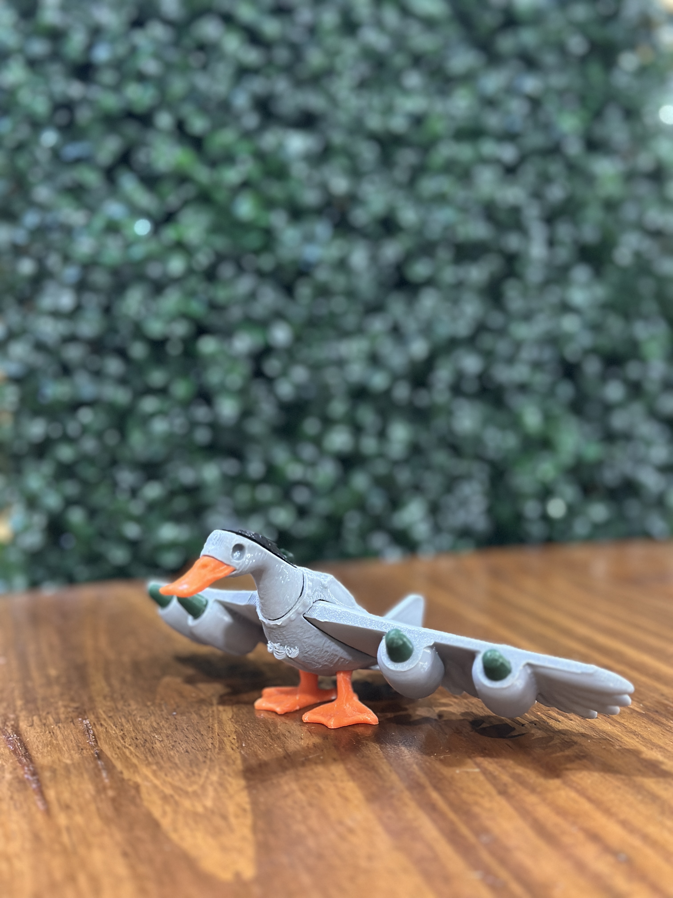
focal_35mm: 48
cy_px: 449
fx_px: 1244
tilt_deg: -3.9
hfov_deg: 30.3
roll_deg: +0.7
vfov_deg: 39.7
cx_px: 336
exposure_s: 1/33
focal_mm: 6.86
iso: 640
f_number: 1.78
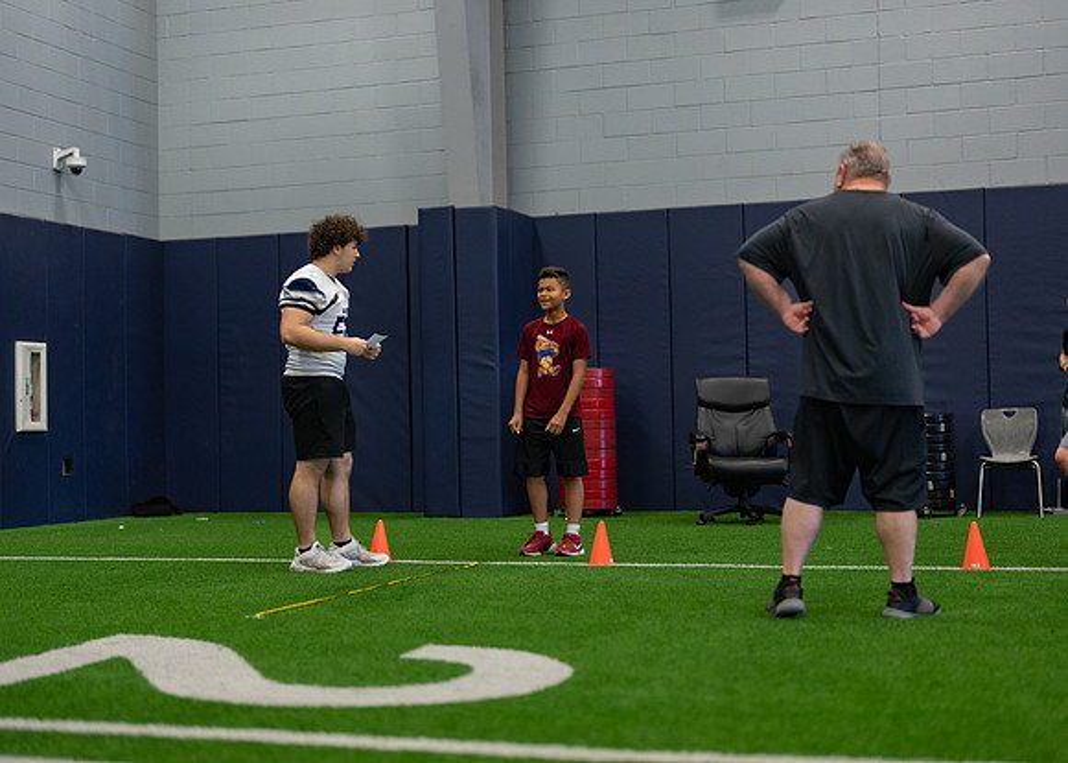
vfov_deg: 25.9
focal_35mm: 55
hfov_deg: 35.7
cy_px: 382
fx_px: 1659
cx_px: 534
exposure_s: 1/1000
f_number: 1.2
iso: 1250
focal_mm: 50
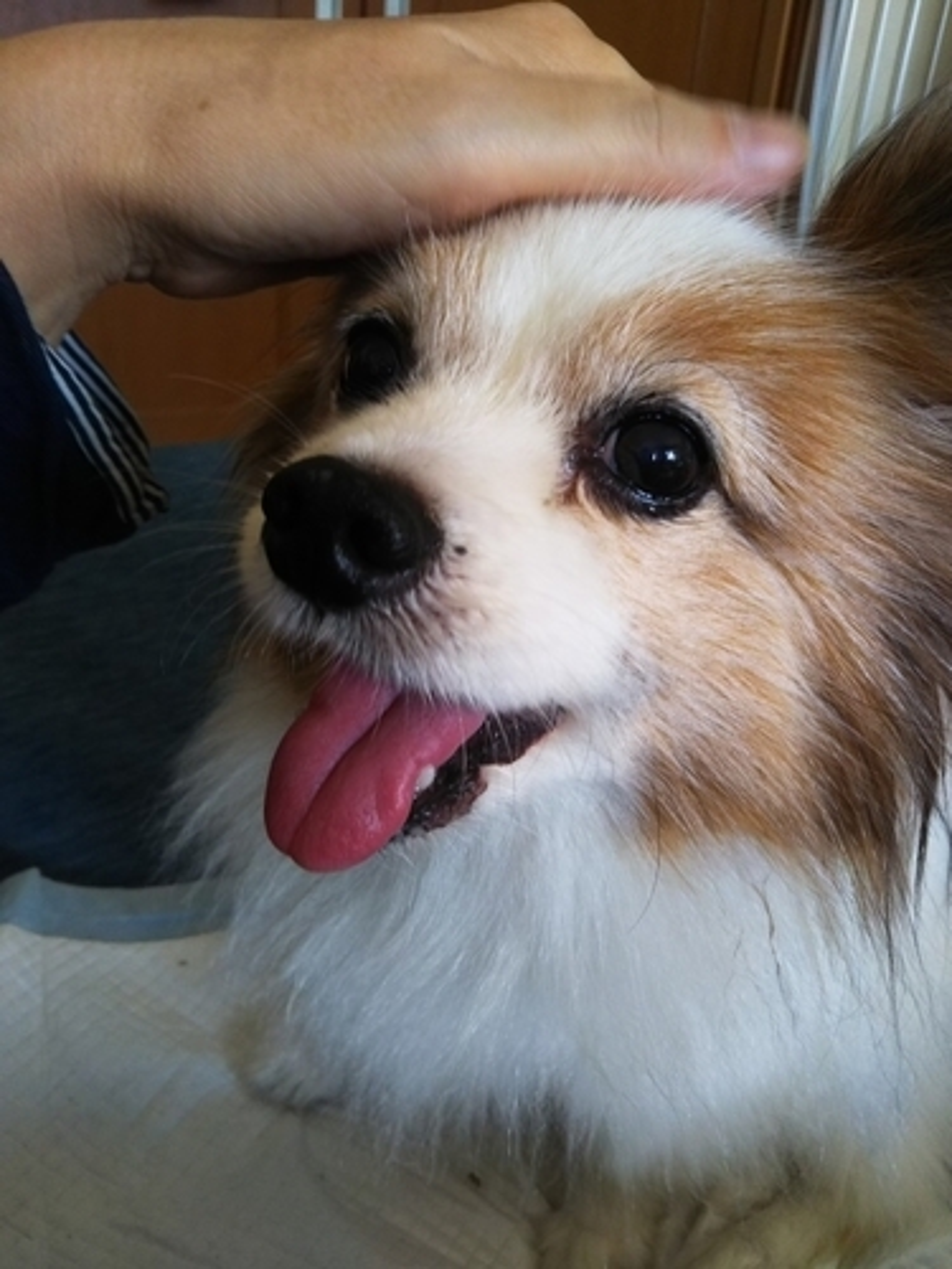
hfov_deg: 46.8
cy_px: 634
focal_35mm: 30
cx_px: 476
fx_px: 1100
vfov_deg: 60.0
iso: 100
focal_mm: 4
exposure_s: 1/40
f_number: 2.2
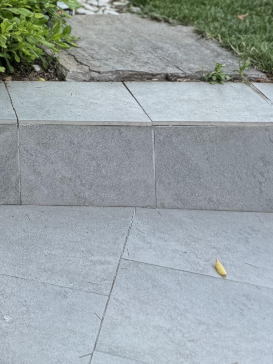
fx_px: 904
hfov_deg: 15.3
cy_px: -274
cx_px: -184
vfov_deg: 18.3
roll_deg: +0.8
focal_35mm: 86
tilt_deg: +3.6
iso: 80
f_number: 1.78
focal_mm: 6.76
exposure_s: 1/121
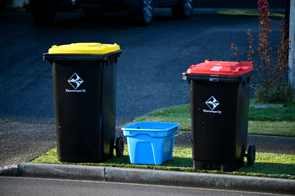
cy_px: 98
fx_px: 1638
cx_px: 148
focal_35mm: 200
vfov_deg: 6.9
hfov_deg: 10.3
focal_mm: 200
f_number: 2.8
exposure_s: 1/320
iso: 200
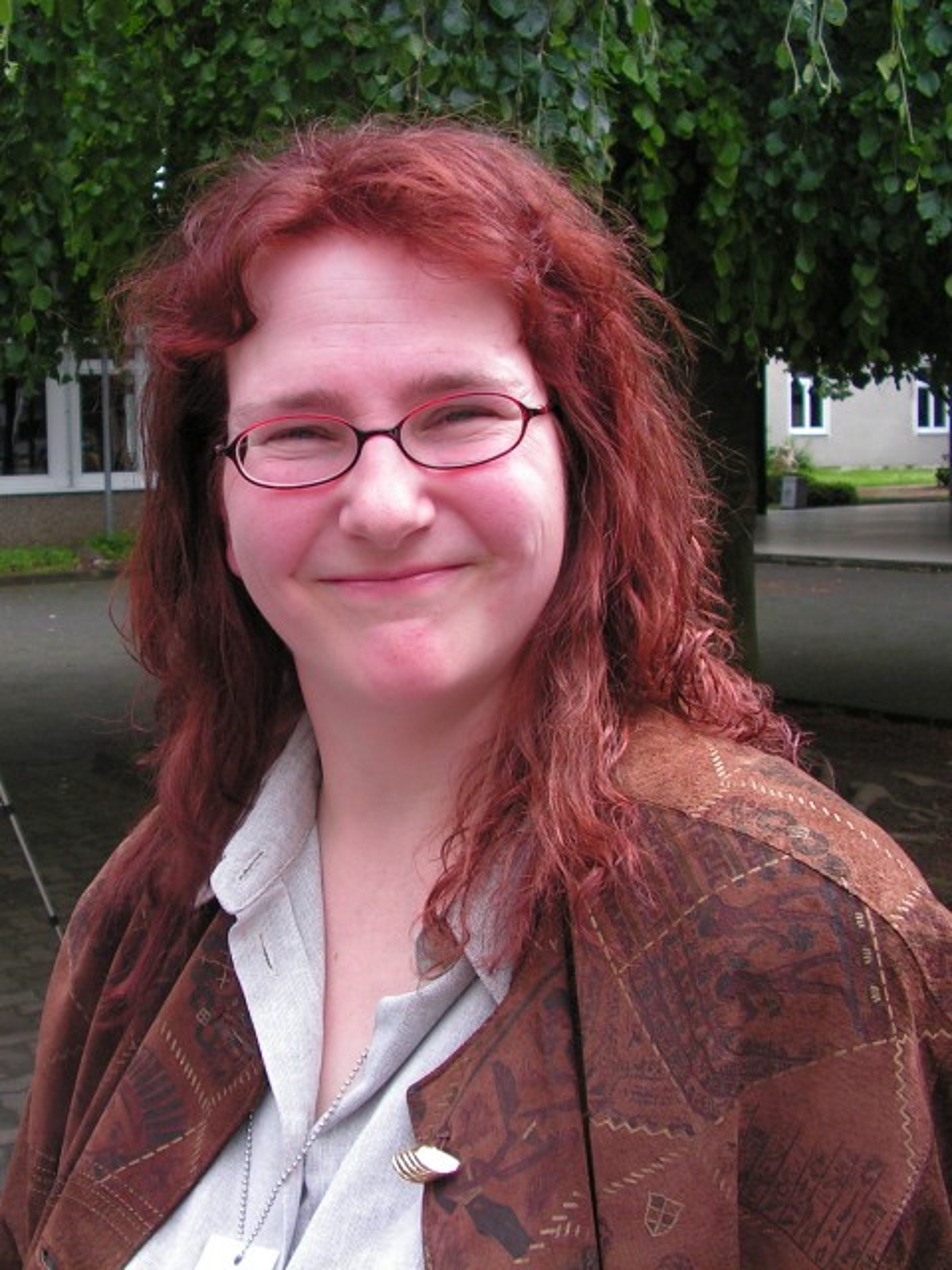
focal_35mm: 36
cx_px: 476
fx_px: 1320
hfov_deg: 39.7
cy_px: 635
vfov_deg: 51.4
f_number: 3.2
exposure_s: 1/200
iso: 64
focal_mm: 6
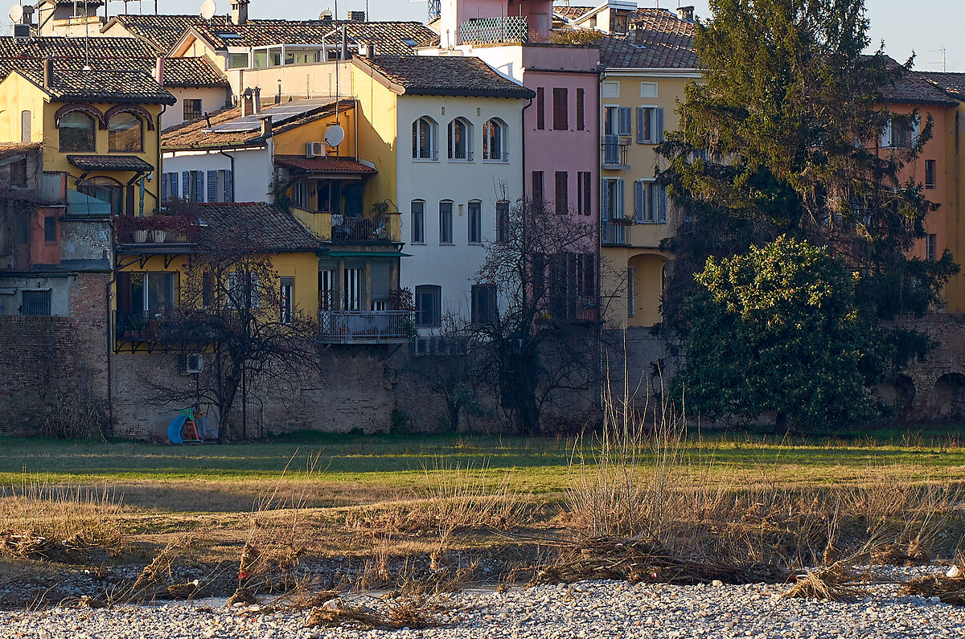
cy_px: 335
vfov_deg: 5.7
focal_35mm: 240
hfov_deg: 8.6
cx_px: 95
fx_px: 6420
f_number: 8
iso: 100
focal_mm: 80
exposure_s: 1/125
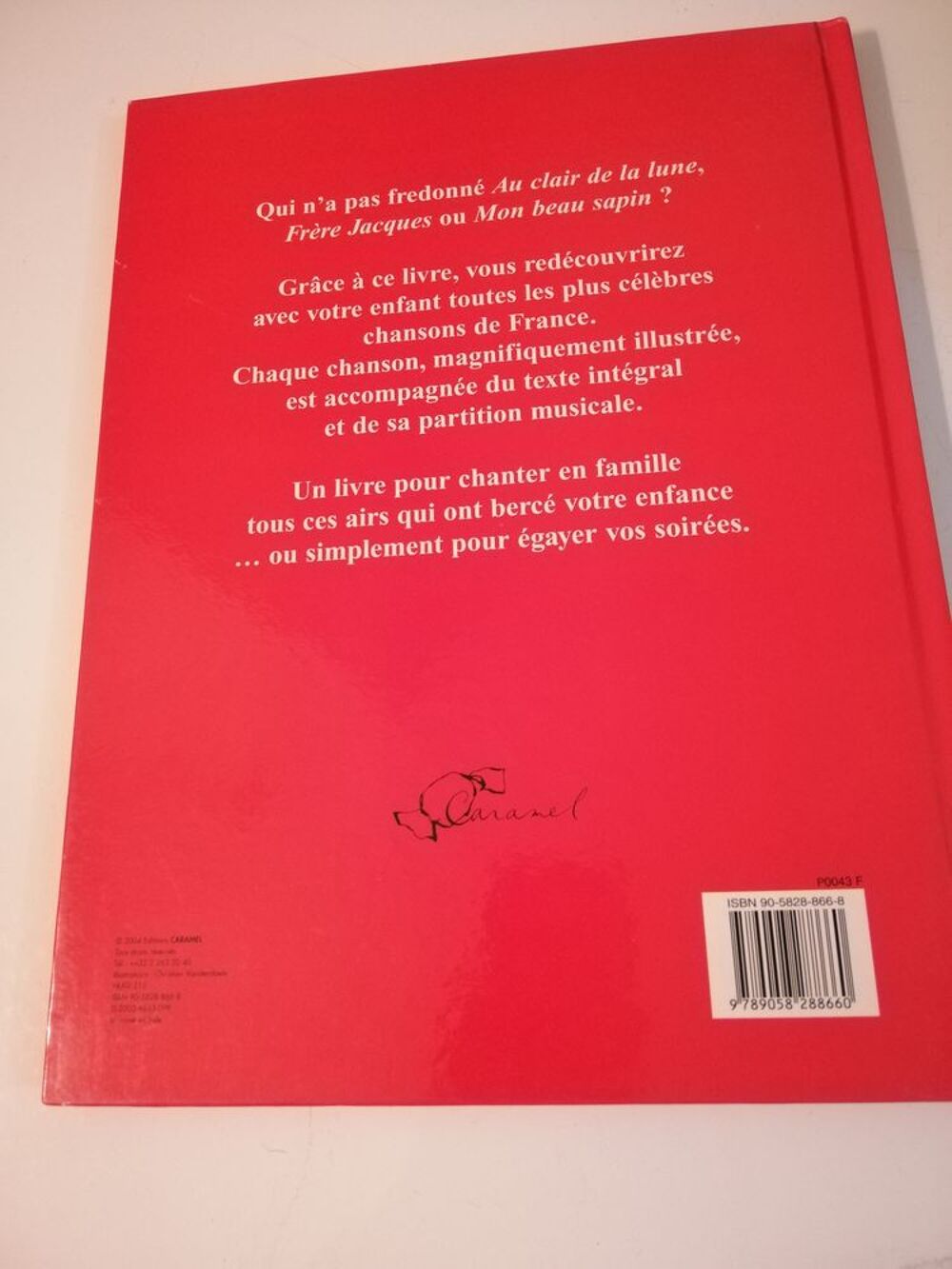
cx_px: 476
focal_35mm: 26
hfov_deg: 53.1
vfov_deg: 67.3
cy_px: 634
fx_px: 953
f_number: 2.2
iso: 640
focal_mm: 3.81
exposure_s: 1/20
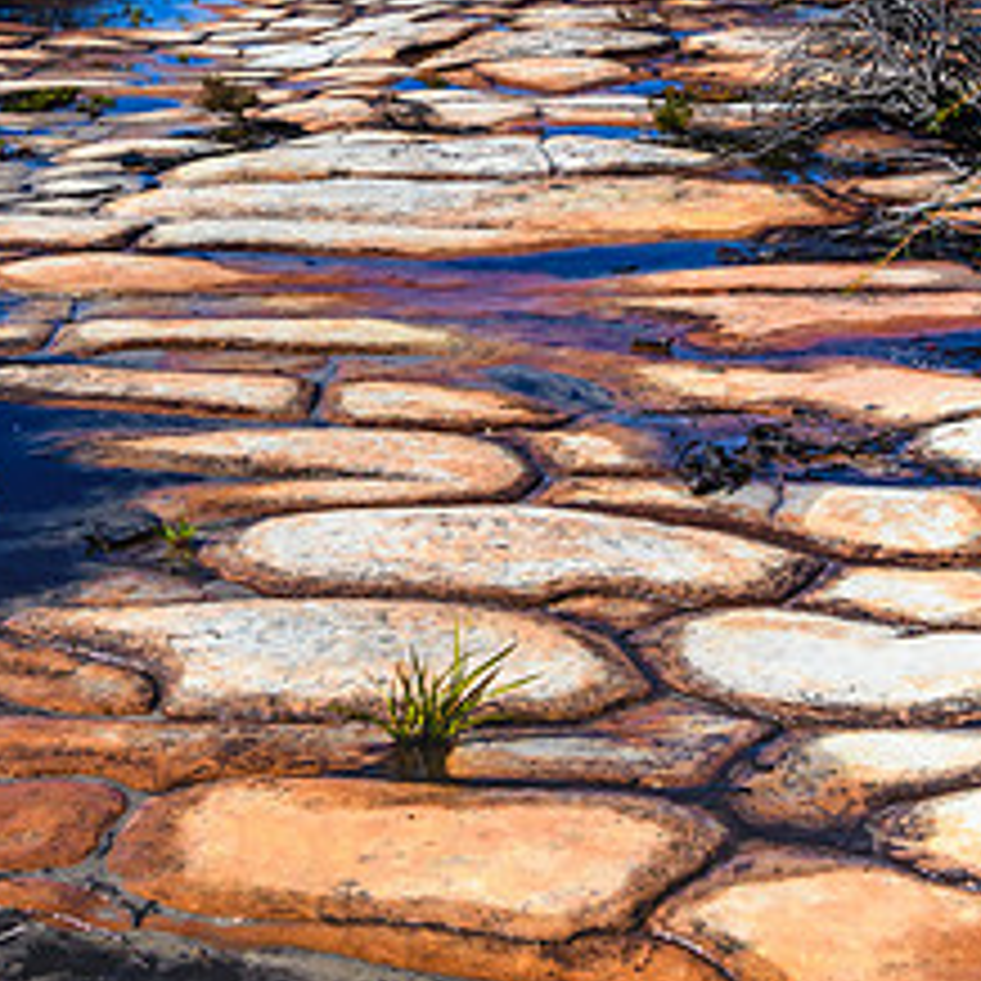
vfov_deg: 24.5
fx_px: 2244
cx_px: 502
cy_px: 320
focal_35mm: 70
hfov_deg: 24.7
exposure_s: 1/6400
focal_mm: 27
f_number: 5
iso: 400
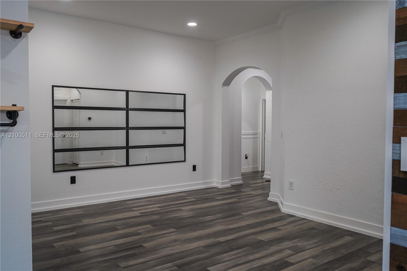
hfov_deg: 63.7
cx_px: 204
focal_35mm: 29
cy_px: 136
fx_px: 328
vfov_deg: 44.9
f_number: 5
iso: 500
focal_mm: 29
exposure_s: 1/40
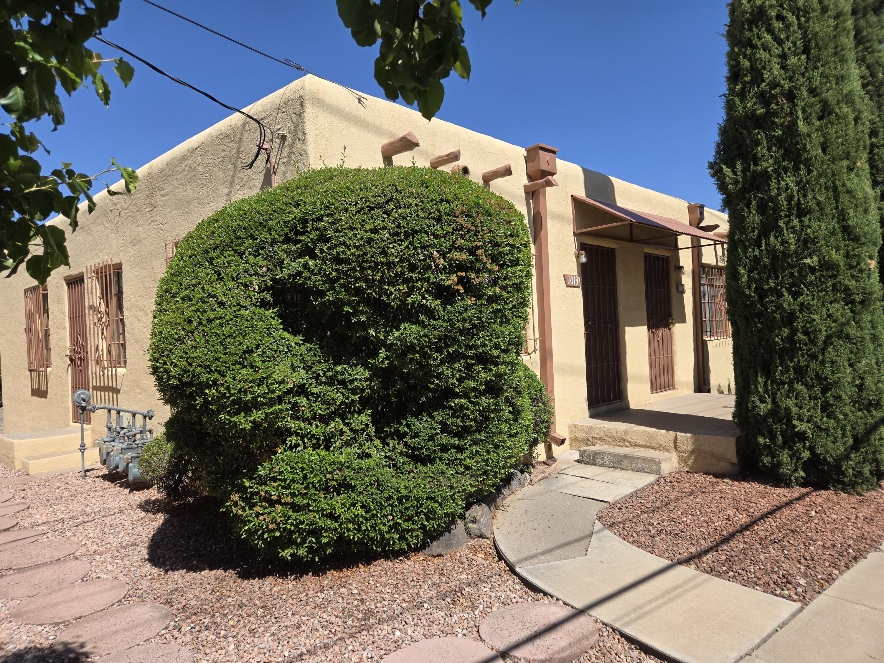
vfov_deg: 58.9
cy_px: 332
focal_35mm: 23
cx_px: 442
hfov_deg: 73.9
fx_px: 587
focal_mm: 5.4
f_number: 1.8
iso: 25
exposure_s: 1/1794
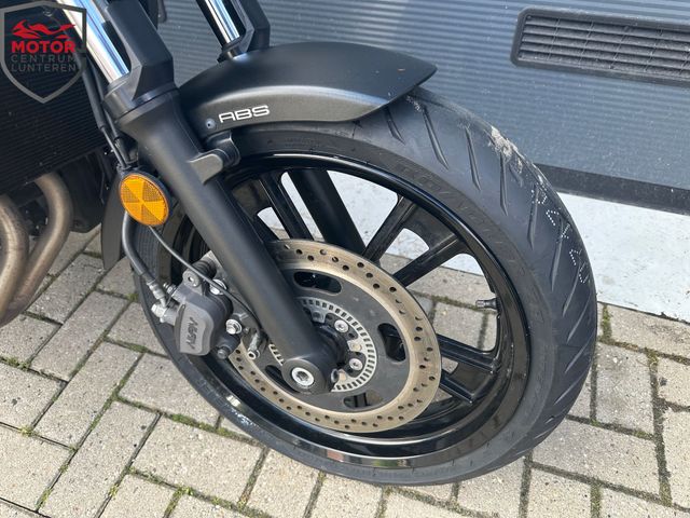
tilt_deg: -43.9
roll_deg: +2.1
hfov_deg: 71.6
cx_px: 345
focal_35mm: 24
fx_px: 478
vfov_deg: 56.8
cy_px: 259
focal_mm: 6.86
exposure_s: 1/233
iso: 64
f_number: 1.78
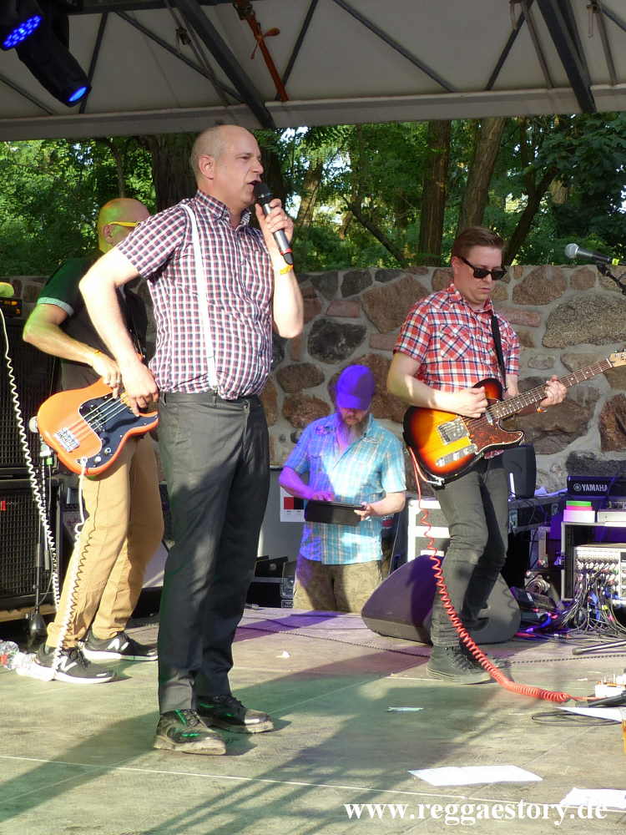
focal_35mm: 40
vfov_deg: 46.8
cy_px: 418
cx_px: 313
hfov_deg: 36.0
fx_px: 964
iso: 100
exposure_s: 1/125
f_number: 2.8
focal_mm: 7.1
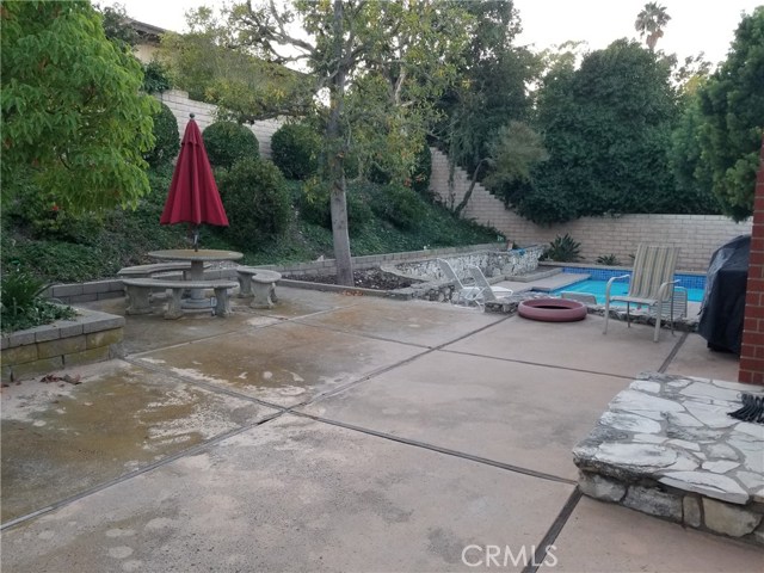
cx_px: 382
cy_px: 286
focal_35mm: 26
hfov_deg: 67.3
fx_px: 574
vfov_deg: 53.1
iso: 100
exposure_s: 1/60
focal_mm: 4.25
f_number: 1.7
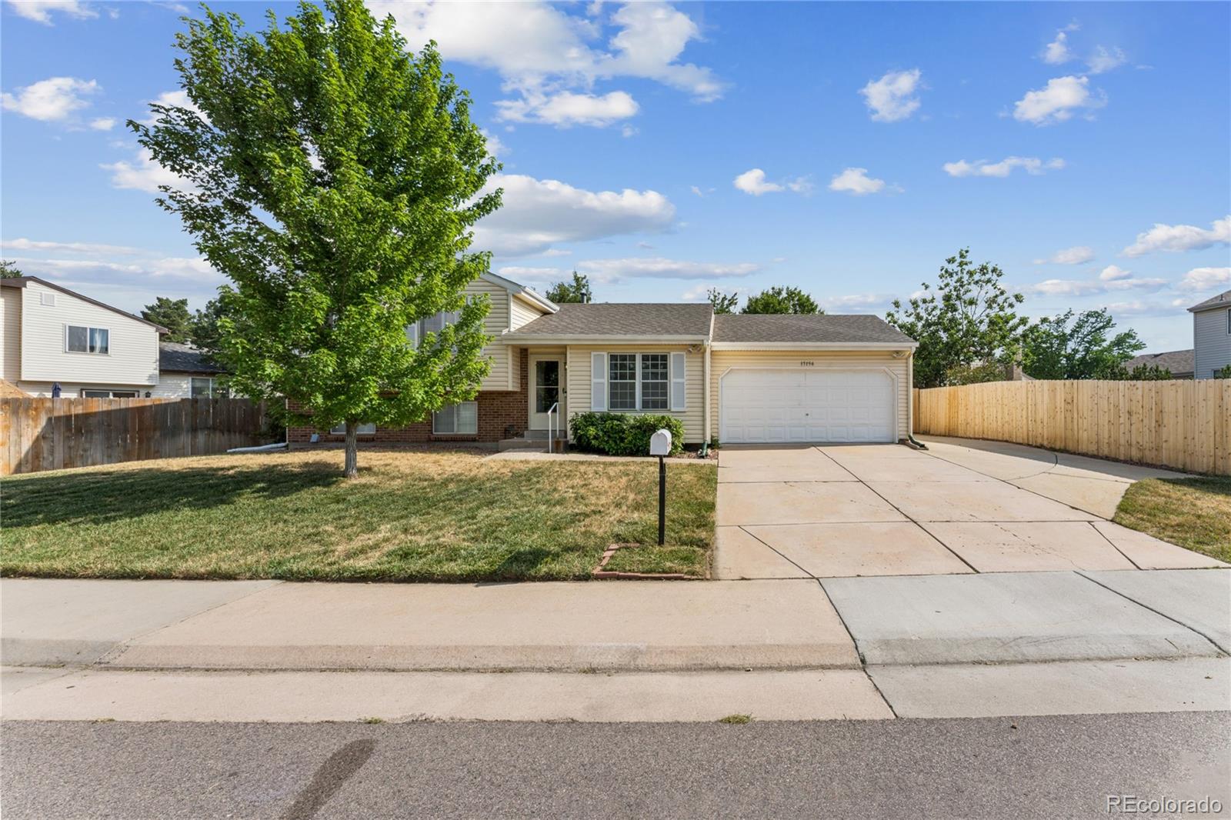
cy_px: 410
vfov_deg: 81.2
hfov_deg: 104.3
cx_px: 616
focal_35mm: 14
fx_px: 479
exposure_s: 1/60
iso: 125
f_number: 22
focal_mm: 14
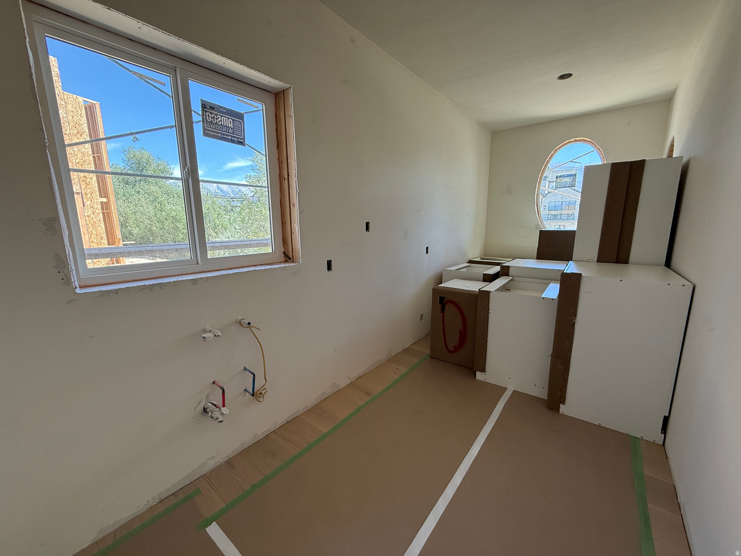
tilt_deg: -9.0
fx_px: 300
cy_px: 278
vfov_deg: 85.7
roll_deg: +0.7
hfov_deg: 102.1
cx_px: 370
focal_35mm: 14
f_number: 2.2
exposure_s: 1/99
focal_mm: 2.22
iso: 125
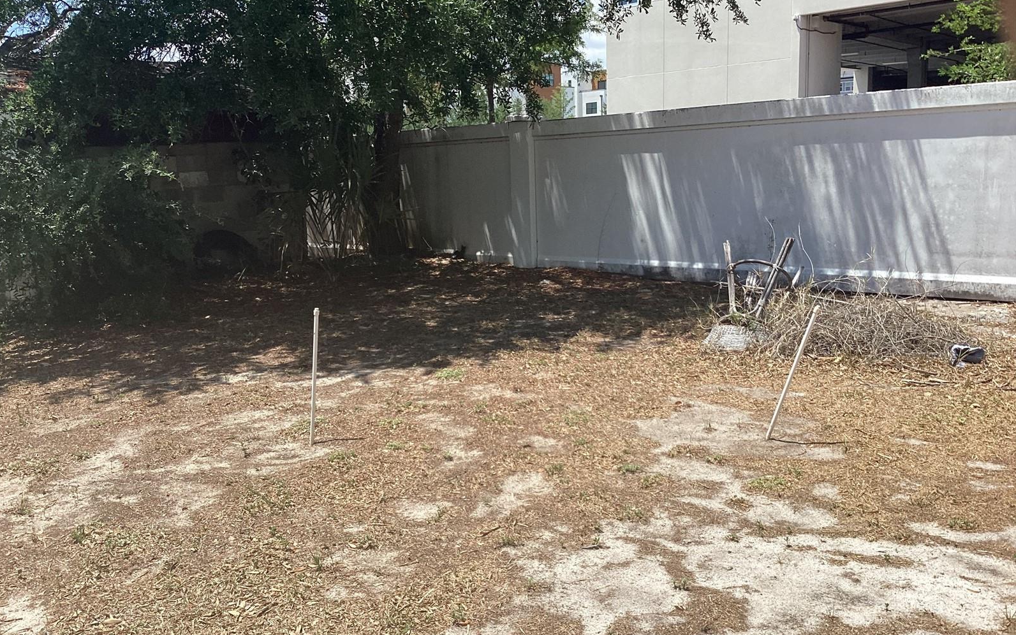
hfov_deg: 58.1
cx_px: 508
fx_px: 914
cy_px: 318
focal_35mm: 33
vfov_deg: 38.3
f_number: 2.4
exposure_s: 1/1116
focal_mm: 3.3
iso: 25
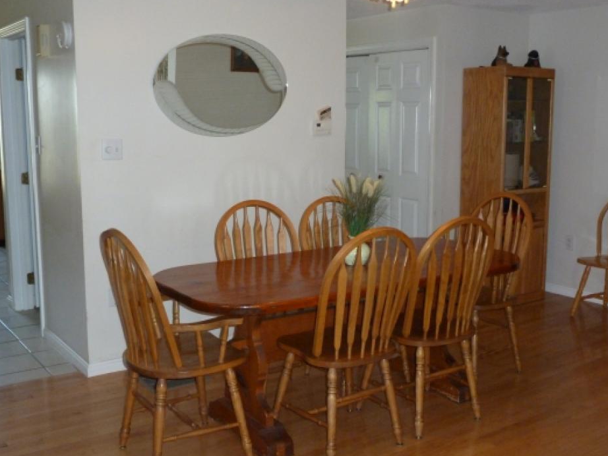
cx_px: 336
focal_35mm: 40
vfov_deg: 36.0
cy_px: 218
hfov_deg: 46.7
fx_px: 703
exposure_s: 1/60
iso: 500
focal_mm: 6.4
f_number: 3.7
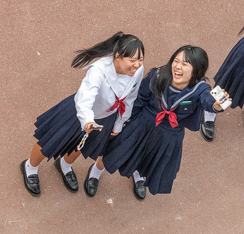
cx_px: 144
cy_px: 150
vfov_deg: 2.2
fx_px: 6070
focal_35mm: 777
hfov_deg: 2.3
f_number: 8
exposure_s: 1/640
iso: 8000
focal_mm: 400
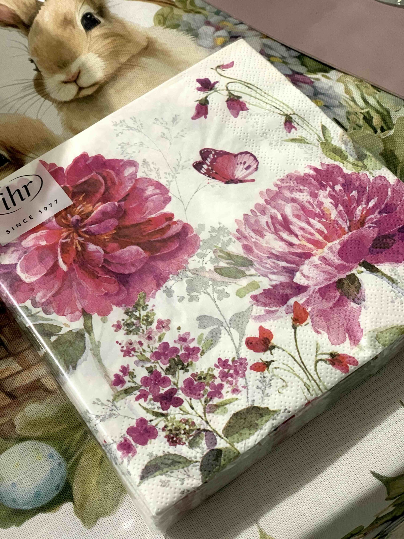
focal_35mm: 52
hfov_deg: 28.0
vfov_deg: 36.8
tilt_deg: -58.2
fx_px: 809
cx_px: 202
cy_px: 270
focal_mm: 6
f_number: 2.4
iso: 160
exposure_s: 1/50
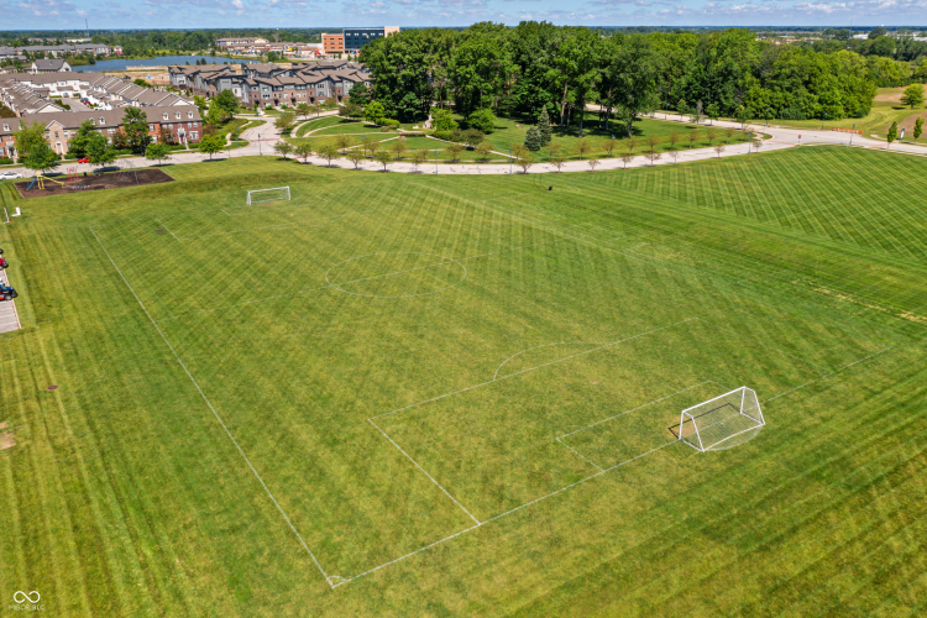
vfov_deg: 46.4
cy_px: 309
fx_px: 721
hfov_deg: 65.5
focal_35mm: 28
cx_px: 464
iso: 100
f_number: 5
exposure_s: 1/200
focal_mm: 10.26
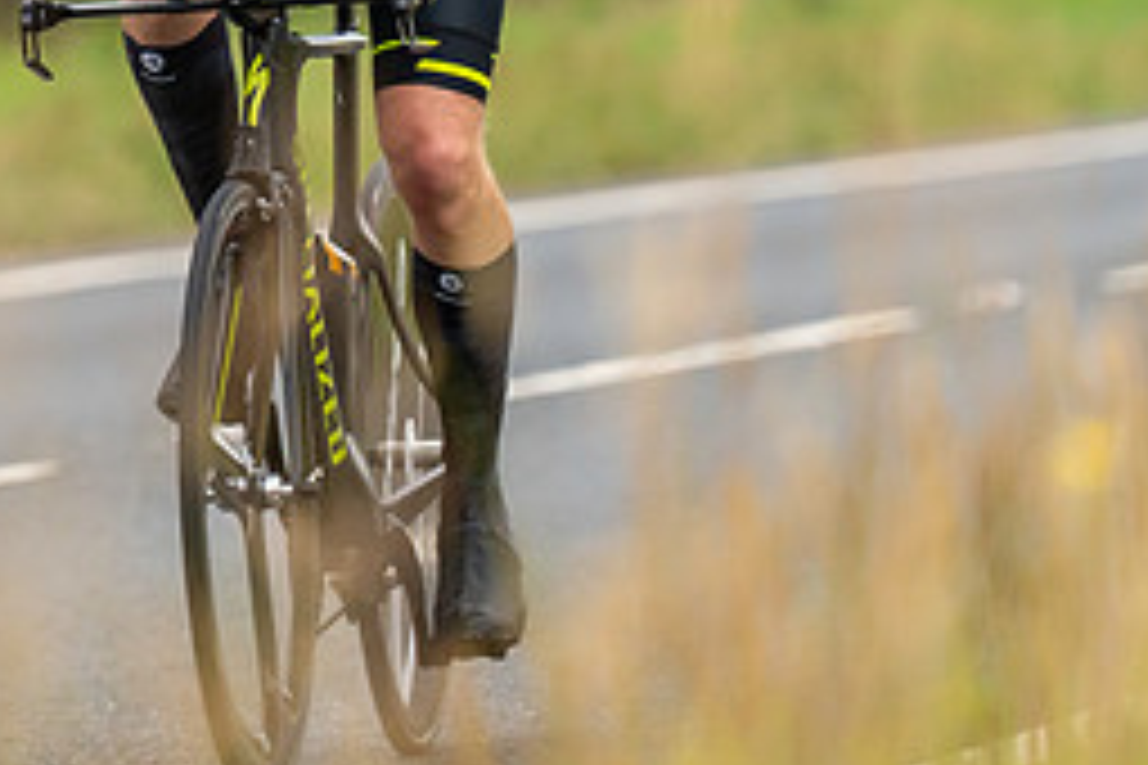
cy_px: -191
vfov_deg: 2.5
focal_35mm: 541
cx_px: 116
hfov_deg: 3.8
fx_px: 17251
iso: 1000
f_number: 3.2
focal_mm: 180
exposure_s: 1/640
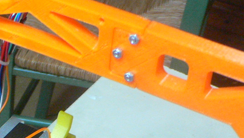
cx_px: -12
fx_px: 770
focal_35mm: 119
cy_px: 239
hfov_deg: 17.5
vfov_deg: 9.7
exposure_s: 1/20
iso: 200
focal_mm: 6.3
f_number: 2.8
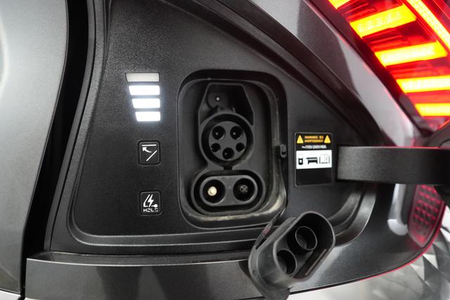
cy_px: 150
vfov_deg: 53.1
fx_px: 300
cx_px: 225
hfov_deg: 73.8
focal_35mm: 24
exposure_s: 1/160
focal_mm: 24
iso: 5000
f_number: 2.8
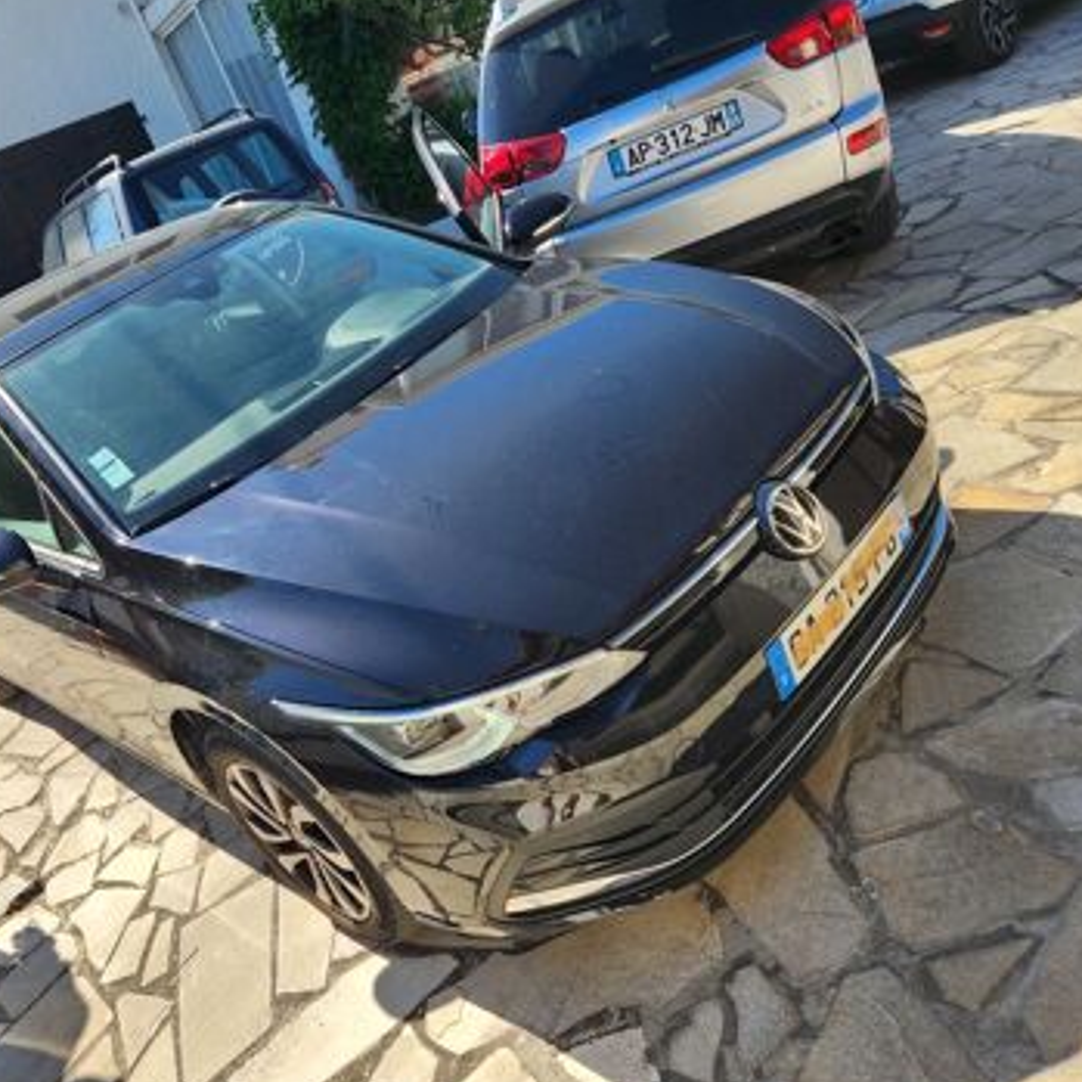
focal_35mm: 28
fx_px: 990
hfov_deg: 56.6
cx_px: 403
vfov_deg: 57.3
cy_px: 543
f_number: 1.8
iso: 20
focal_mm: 5.4
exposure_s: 1/984
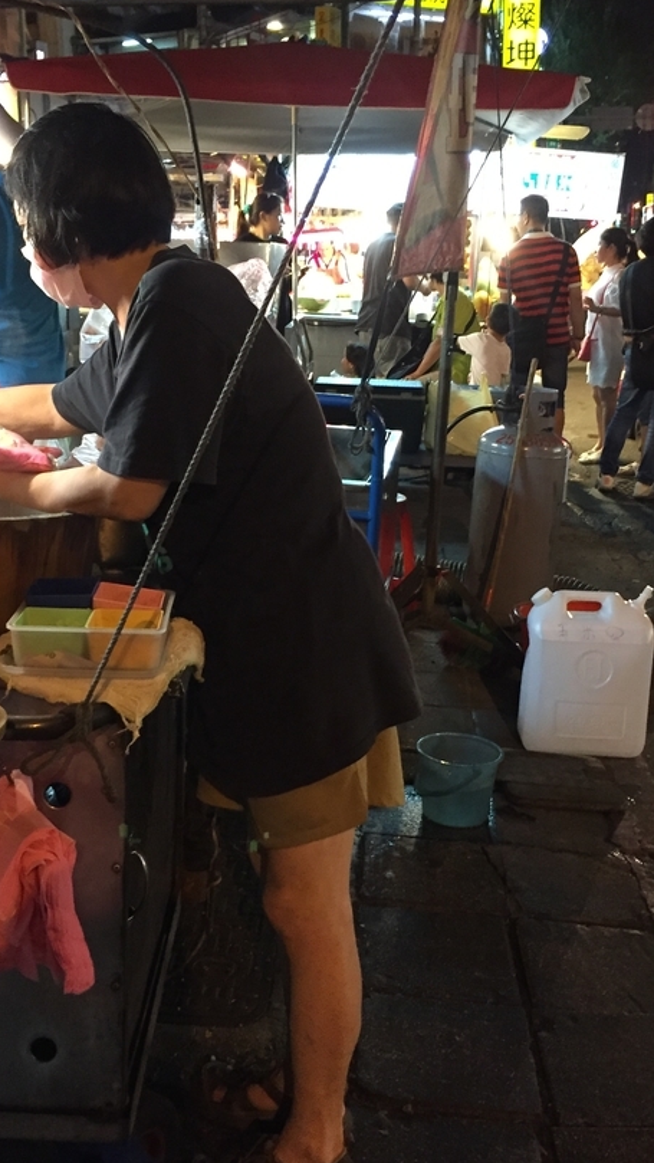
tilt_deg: -14.1
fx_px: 1233
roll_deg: +0.9
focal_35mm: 40
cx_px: 318
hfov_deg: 29.7
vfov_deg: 50.4
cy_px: 539
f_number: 2.2
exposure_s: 1/20
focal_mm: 4.15
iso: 250
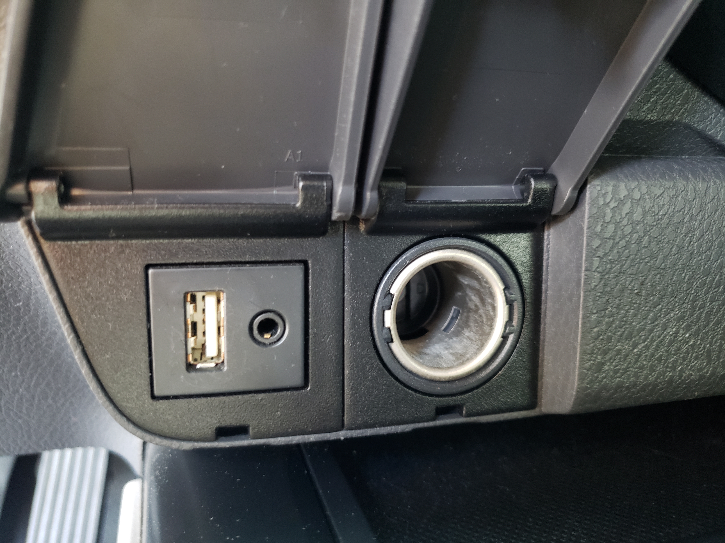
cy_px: 272
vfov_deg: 53.1
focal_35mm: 26
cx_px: 362
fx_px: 545
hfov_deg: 67.3
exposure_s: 1/10
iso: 320
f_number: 1.5
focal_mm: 4.3
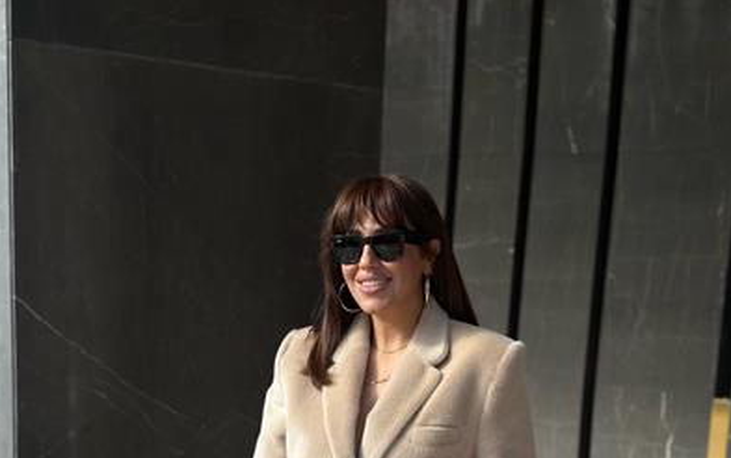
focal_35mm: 69
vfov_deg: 18.4
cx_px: 363
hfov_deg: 29.8
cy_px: 463
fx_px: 1375
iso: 100
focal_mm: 6.86
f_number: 1.78
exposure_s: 1/4566
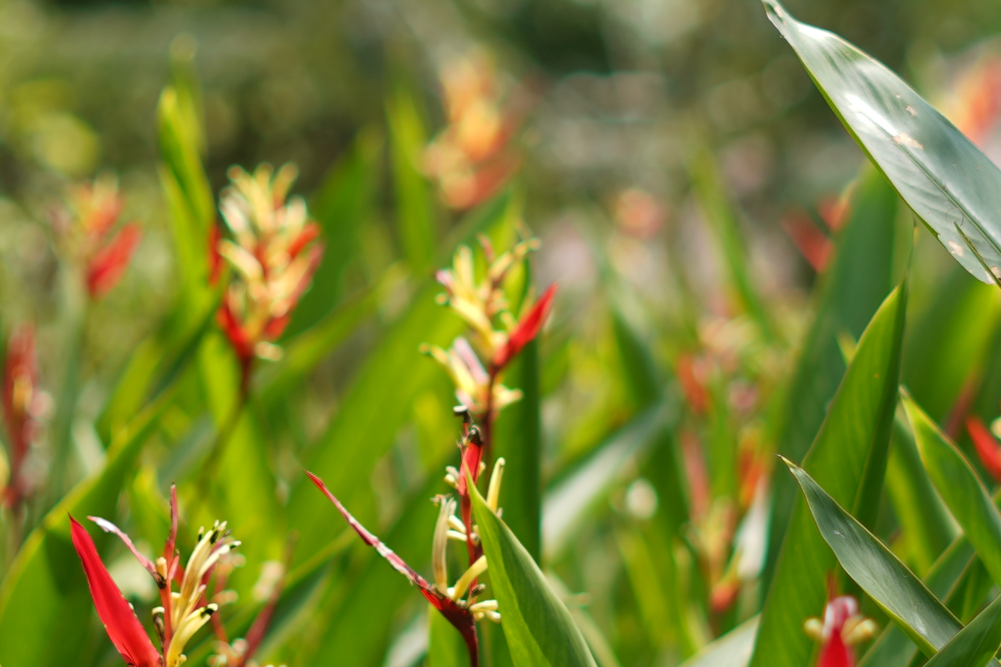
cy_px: 256
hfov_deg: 9.7
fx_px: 5867
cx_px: 753
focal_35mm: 211
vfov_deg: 6.5
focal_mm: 50
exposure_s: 1/800
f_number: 1.8
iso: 50
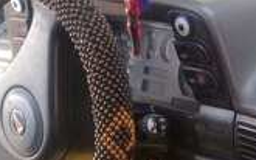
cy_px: 332
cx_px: 195
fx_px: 690
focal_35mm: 99
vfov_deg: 11.7
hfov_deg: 20.8
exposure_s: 1/50
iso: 64
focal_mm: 3.3
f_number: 2.2
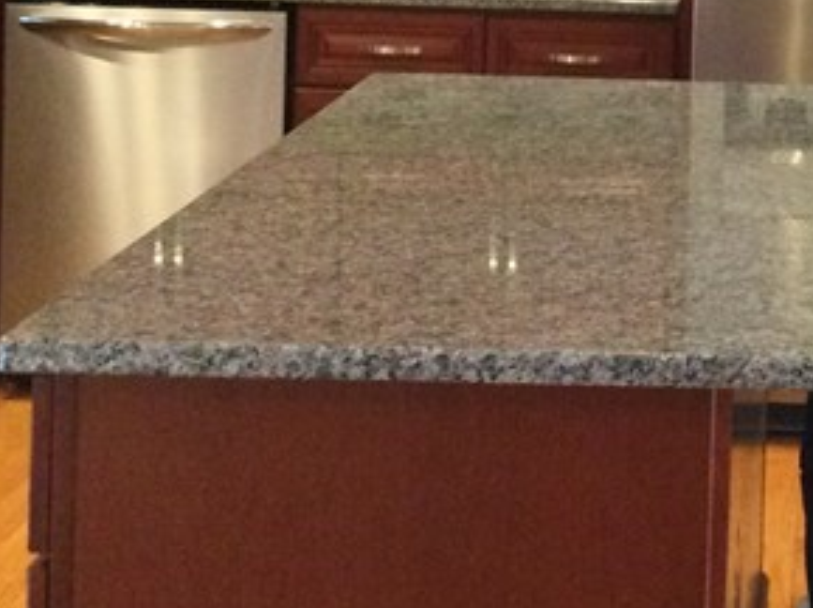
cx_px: 875
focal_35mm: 110
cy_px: -107
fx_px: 2580
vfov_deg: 13.1
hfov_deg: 17.4
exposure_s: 1/30
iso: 160
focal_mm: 3.3
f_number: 2.4
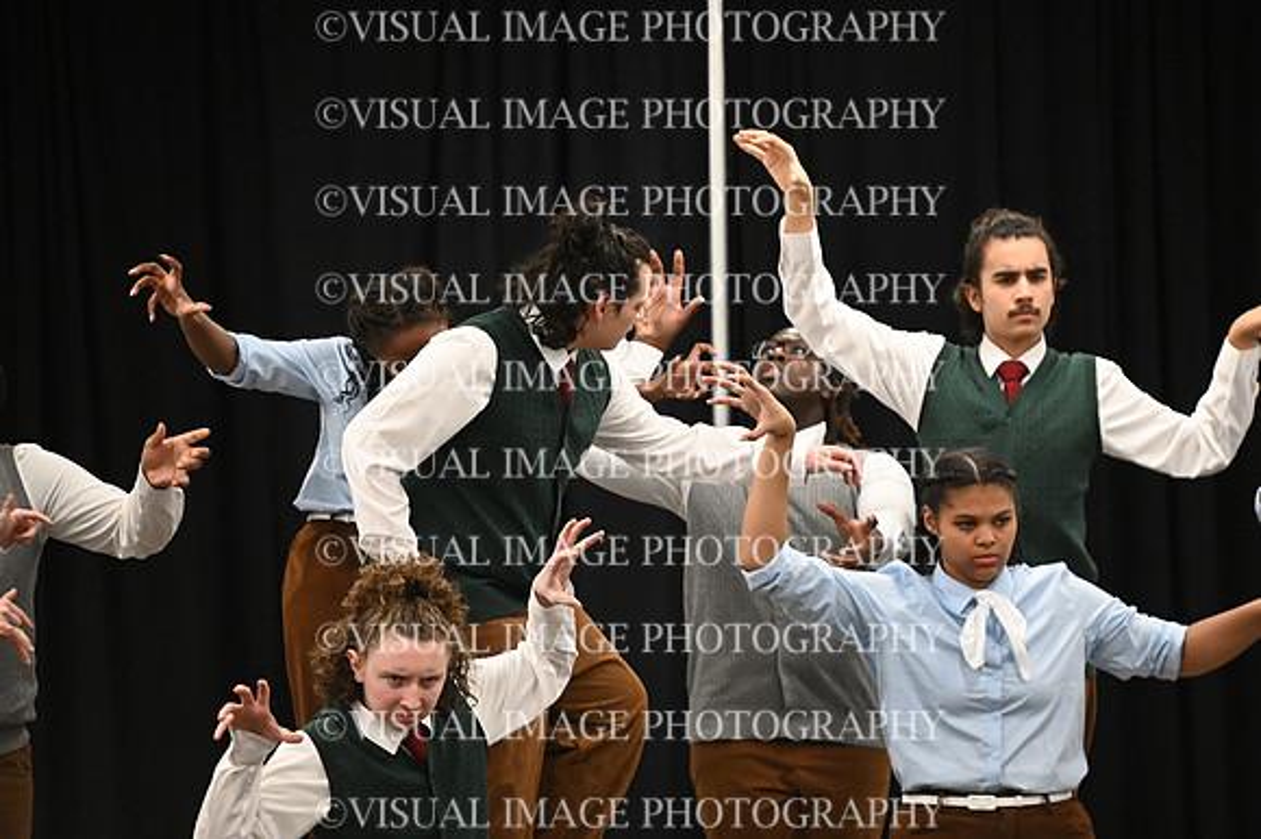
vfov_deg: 5.1
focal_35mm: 270
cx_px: 630
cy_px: 420
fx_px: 9452
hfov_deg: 7.6
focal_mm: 270
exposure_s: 1/250
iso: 10000
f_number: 6
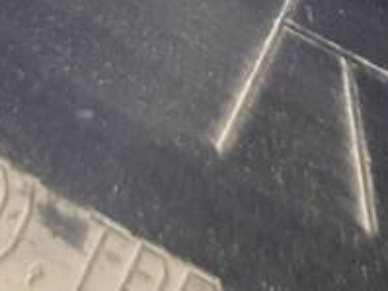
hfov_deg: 14.7
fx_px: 1501
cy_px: -443
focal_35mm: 134
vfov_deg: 9.6
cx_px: 193
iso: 125
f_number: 1.7
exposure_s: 1/50
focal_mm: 4.2
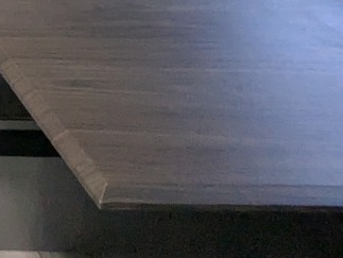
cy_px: -248
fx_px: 684
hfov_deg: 19.0
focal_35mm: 69
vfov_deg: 16.6
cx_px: -322
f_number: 2.2
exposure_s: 1/139
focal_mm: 2.35
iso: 390
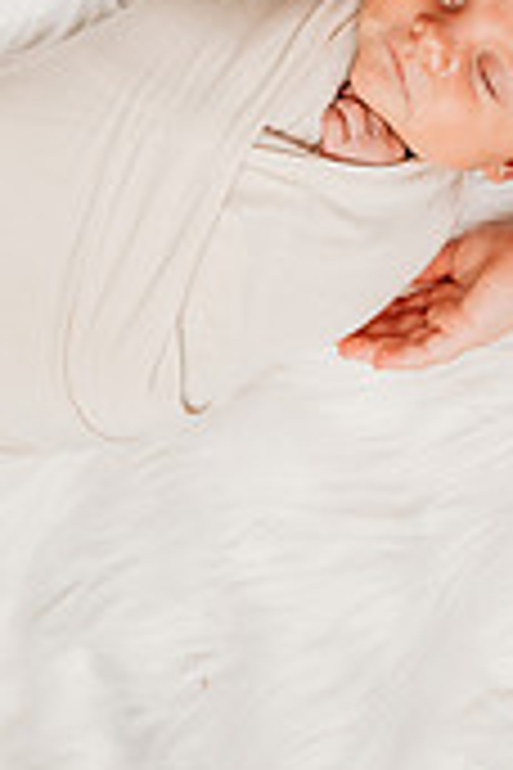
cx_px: 382
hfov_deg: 21.4
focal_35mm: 63
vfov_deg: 27.7
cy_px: -171
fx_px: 1347
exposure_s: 1/200
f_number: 2.2
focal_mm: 24
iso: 100
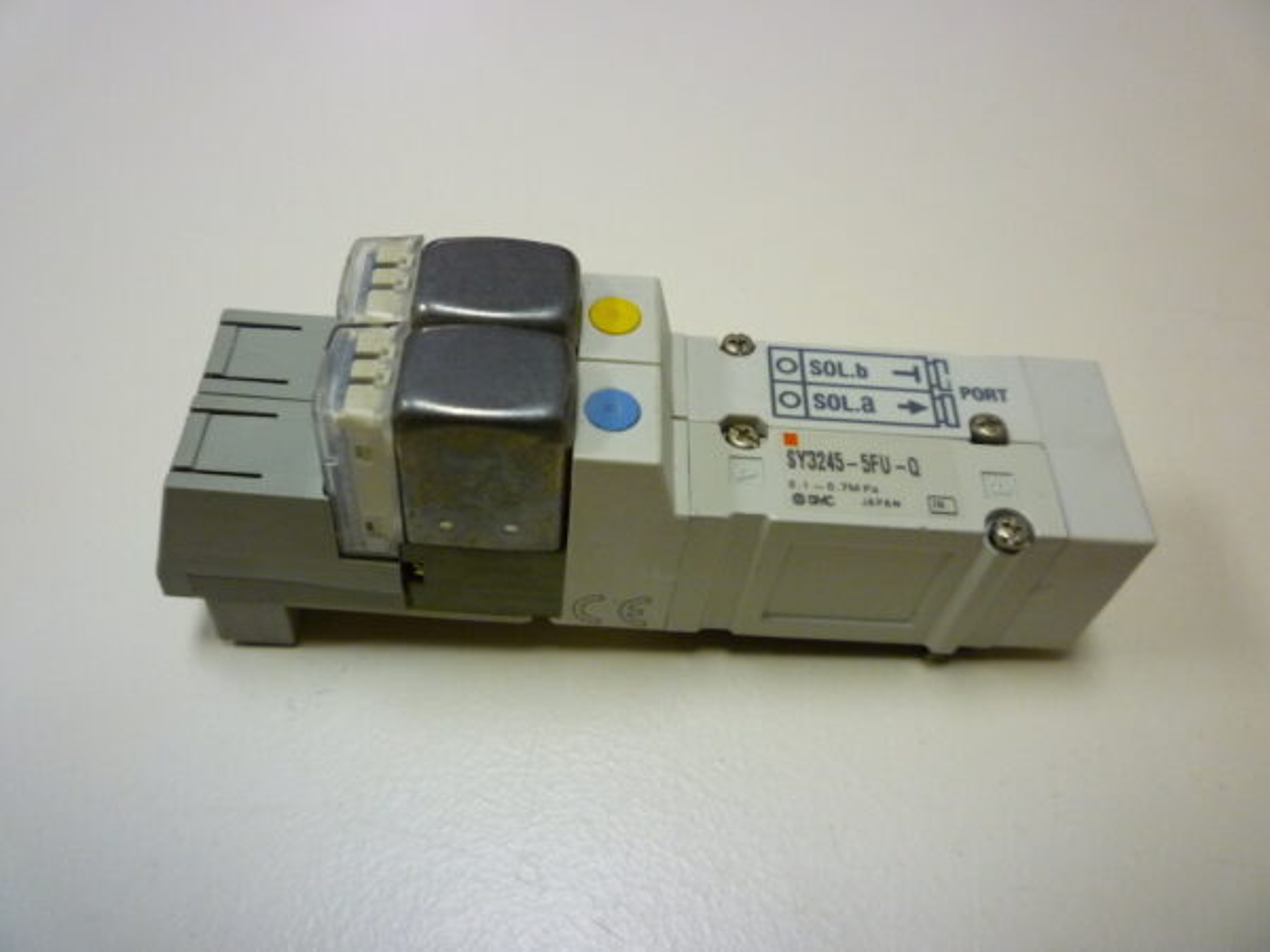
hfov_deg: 61.7
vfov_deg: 48.2
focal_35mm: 29
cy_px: 476
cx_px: 635
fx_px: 1064
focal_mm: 5.2
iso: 320
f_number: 3.3
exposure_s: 1/30
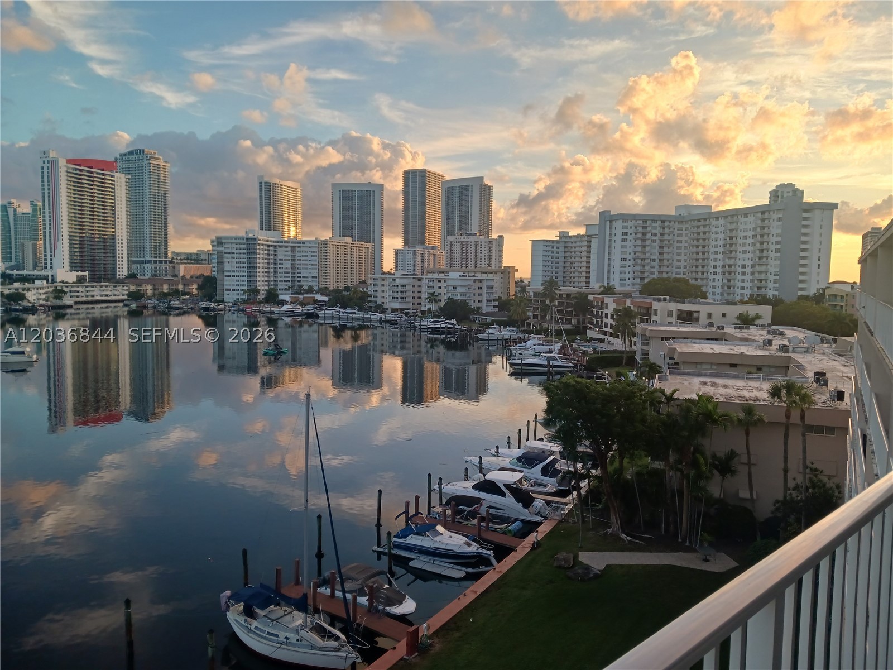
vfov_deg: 51.4
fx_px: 697
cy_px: 335
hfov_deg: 65.3
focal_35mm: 27
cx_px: 446
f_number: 1.8
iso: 20
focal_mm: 4
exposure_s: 1/122
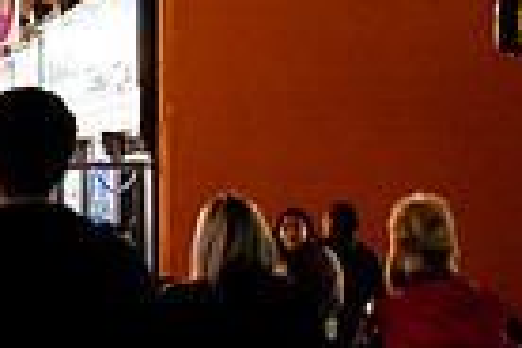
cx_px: -310
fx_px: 2566
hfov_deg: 11.1
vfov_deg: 7.7
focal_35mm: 177
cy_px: 397
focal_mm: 42
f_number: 2.8
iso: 6400
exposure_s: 1/100
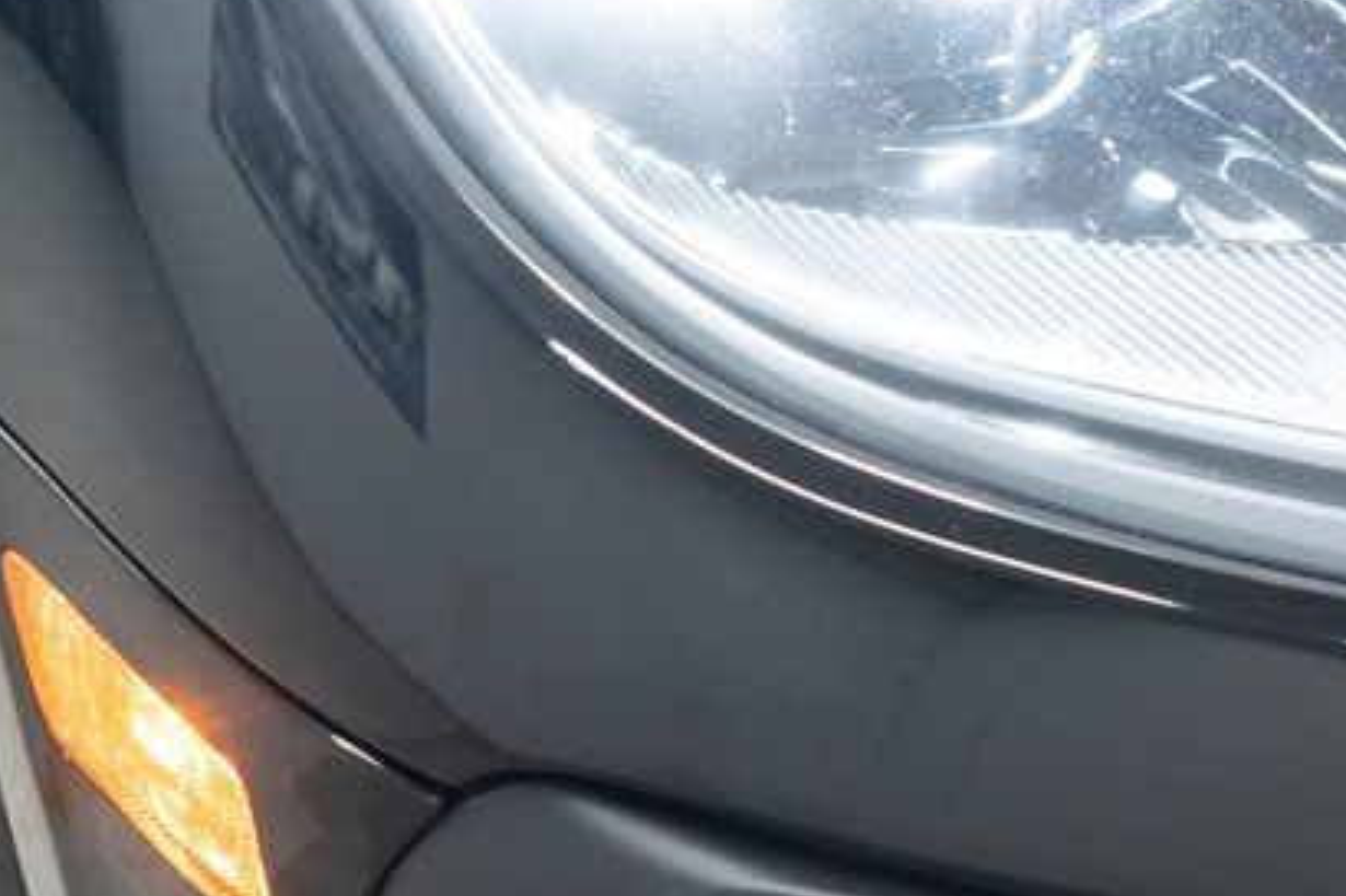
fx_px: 3924
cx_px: 1225
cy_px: 284
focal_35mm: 105
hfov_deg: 19.1
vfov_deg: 13.0
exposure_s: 1/50
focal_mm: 28
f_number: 3.2
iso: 500
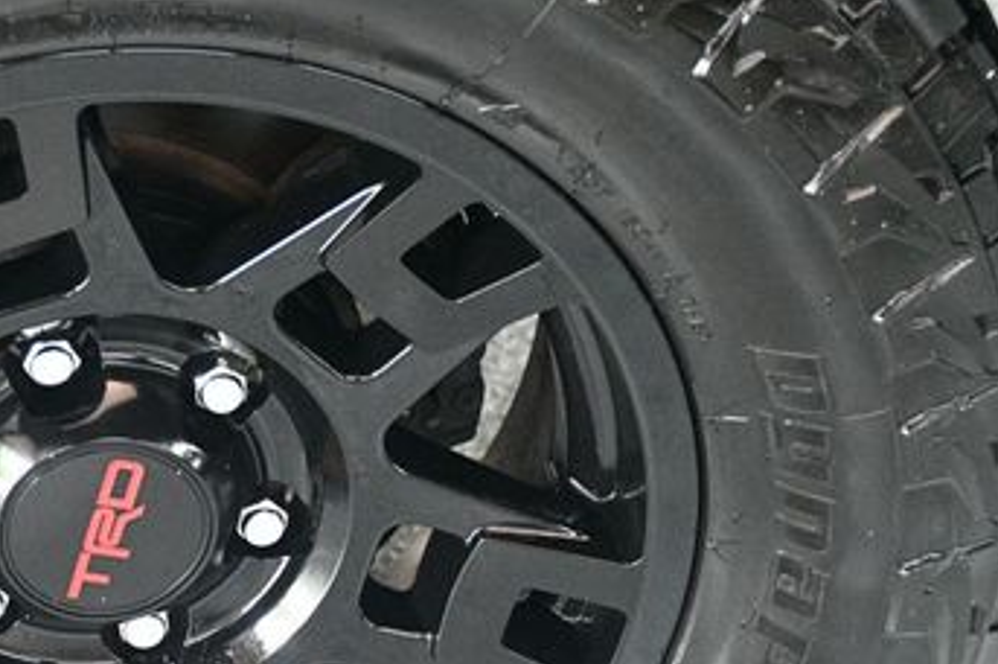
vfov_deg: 10.9
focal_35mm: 125
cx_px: 90
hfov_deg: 16.2
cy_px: 542
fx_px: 3462
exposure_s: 1/60
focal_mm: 45
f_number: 4.5
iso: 5000
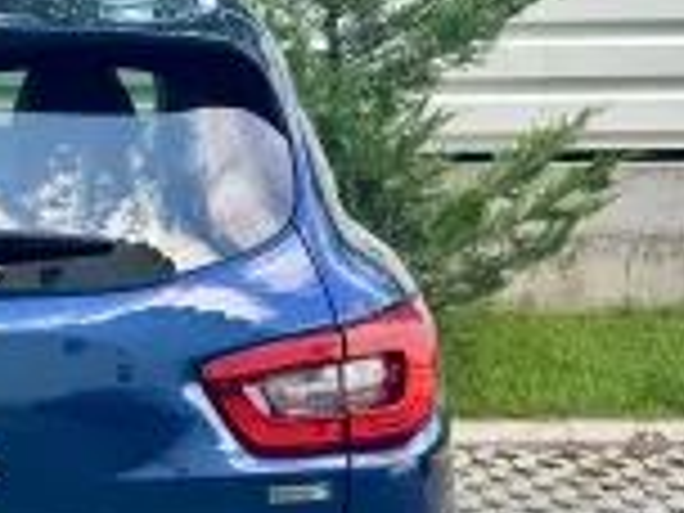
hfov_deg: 16.6
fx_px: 2253
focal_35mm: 114
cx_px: -117
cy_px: 428
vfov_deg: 12.9
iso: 64
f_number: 1.78
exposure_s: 1/361
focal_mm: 6.86
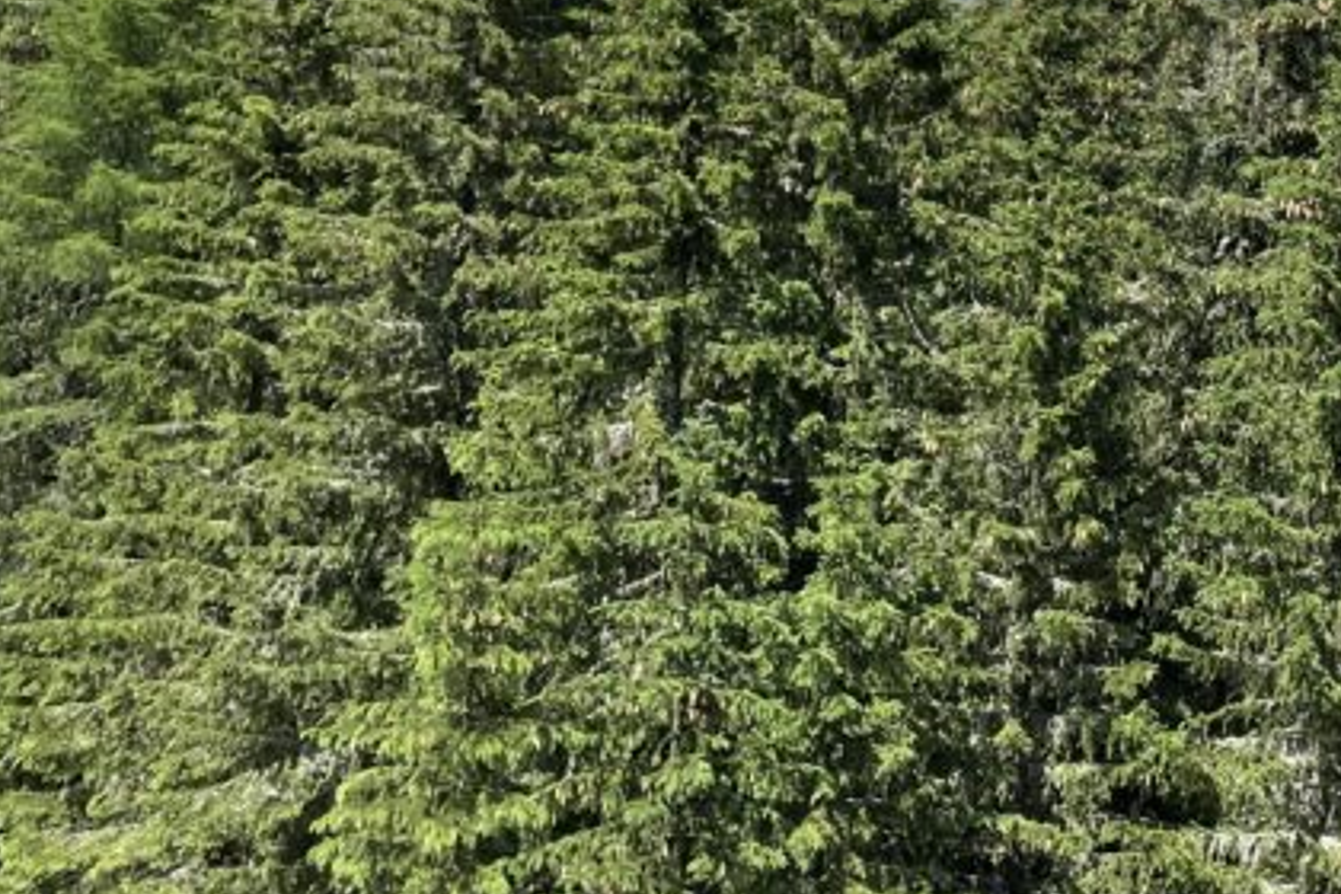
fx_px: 2458
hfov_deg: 27.2
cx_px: 1574
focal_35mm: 66
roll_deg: -1.8
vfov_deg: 20.2
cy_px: 102
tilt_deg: +8.6
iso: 32
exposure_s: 1/3509
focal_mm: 4.2
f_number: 1.6
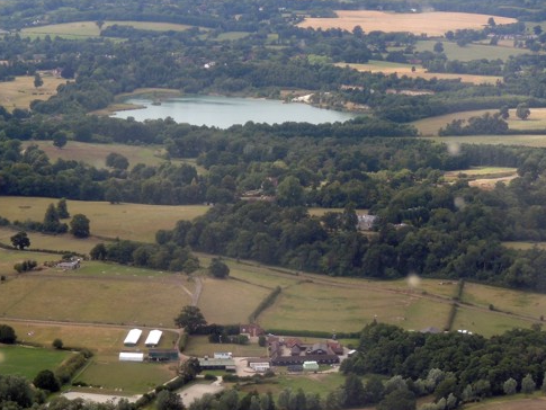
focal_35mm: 133
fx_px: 2098
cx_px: 113
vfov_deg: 11.2
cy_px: 215
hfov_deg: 14.7
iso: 100
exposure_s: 1/200
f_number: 3.9
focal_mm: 12.4
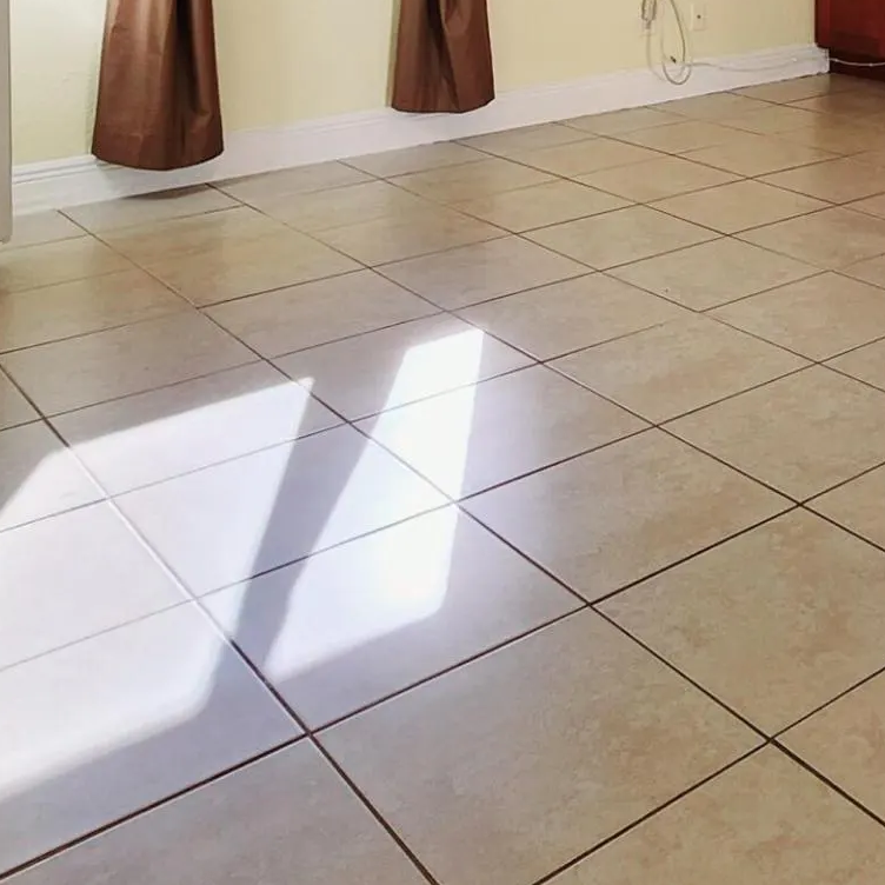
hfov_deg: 34.8
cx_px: 883
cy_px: -212
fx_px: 1273
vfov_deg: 31.3
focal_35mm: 44
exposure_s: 1/130
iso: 50
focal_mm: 2.2
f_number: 2.2
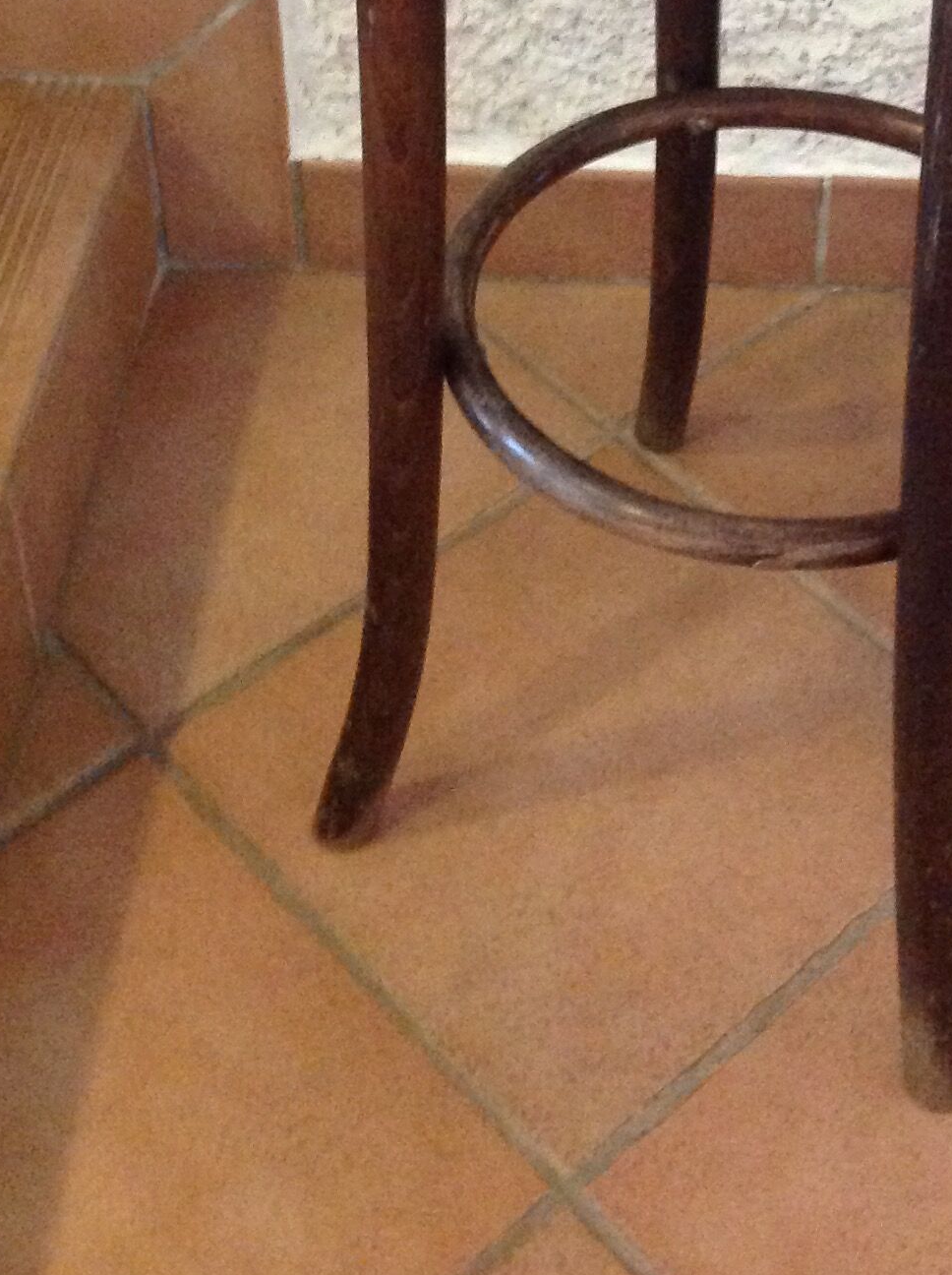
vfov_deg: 26.5
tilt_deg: -34.6
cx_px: 720
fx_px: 2574
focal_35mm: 70
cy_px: 25
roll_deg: +0.2
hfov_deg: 20.8
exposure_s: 1/15
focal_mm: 4.28
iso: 640
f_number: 2.4
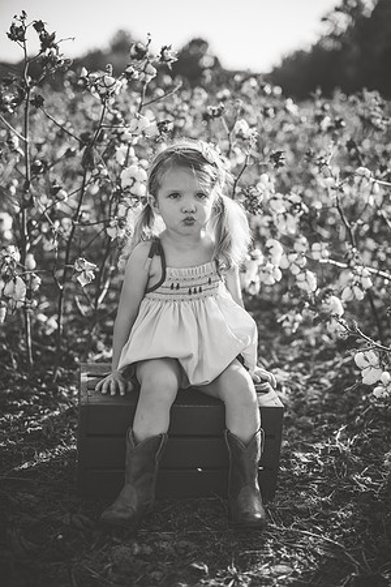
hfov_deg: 27.0
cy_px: 294
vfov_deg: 39.6
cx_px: 196
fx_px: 815
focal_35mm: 50
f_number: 2.2
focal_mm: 50
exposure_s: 1/3200
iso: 160
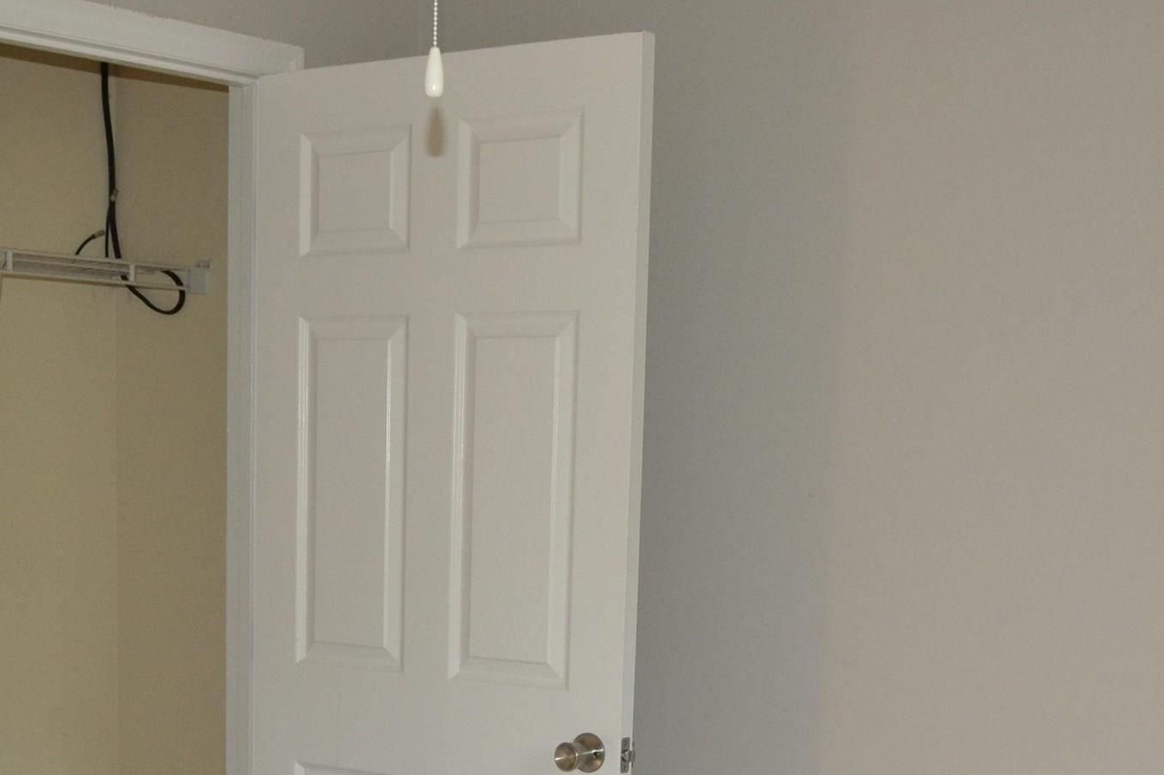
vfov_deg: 21.3
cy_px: 816
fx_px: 1972
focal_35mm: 61
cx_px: 535
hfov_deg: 32.9
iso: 800
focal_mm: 18
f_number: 5
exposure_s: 1/60
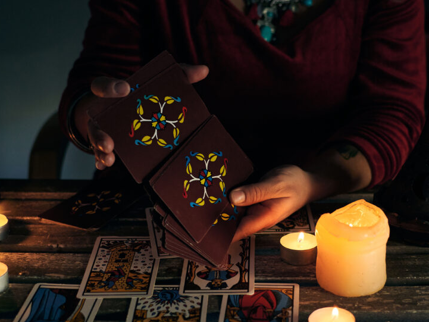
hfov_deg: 27.0
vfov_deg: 20.5
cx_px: 273
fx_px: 889
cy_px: 189
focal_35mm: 72
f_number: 3.2
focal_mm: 35
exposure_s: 1/125
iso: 800
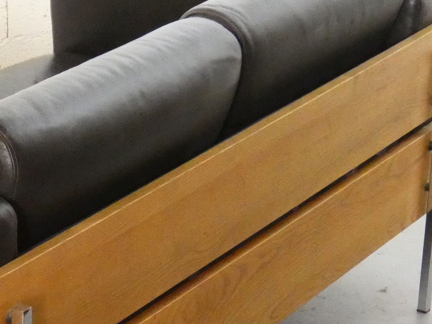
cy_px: 289
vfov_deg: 11.1
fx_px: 1660
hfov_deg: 14.6
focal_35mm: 133
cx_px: 20
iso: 1600
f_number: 3.8
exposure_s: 1/50
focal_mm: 8.6
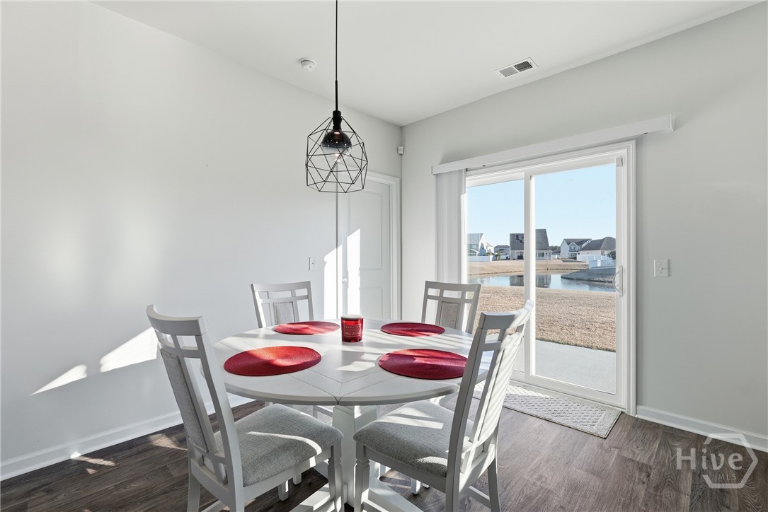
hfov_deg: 95.0
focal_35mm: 16
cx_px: 384
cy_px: 256
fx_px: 352
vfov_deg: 72.1
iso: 320
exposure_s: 1/400
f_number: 9
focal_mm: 16.5
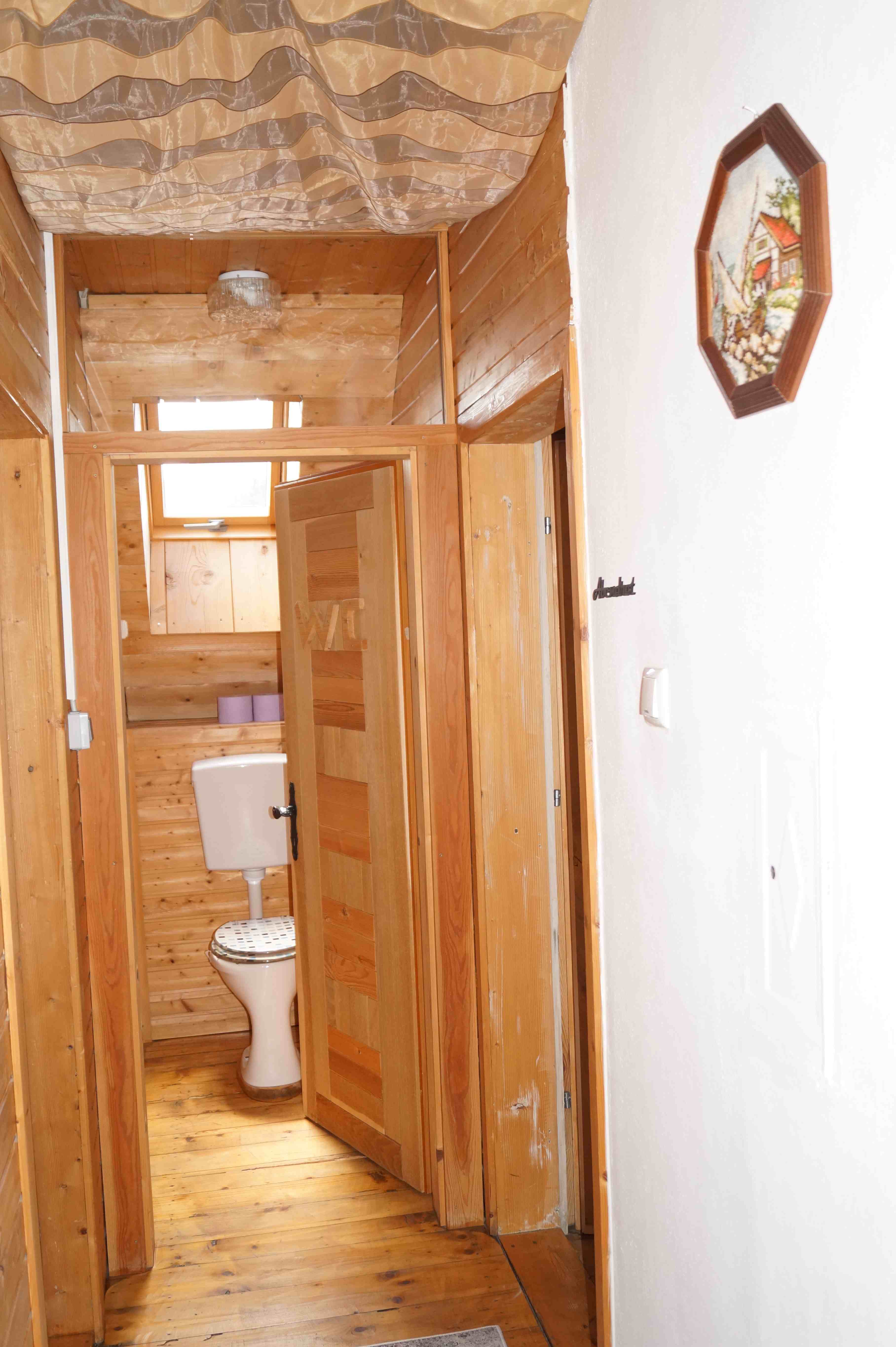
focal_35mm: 33
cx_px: 448
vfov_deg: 57.2
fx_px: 1233
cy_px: 674
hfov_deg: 39.9
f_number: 4
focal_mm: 22
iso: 800
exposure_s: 1/160
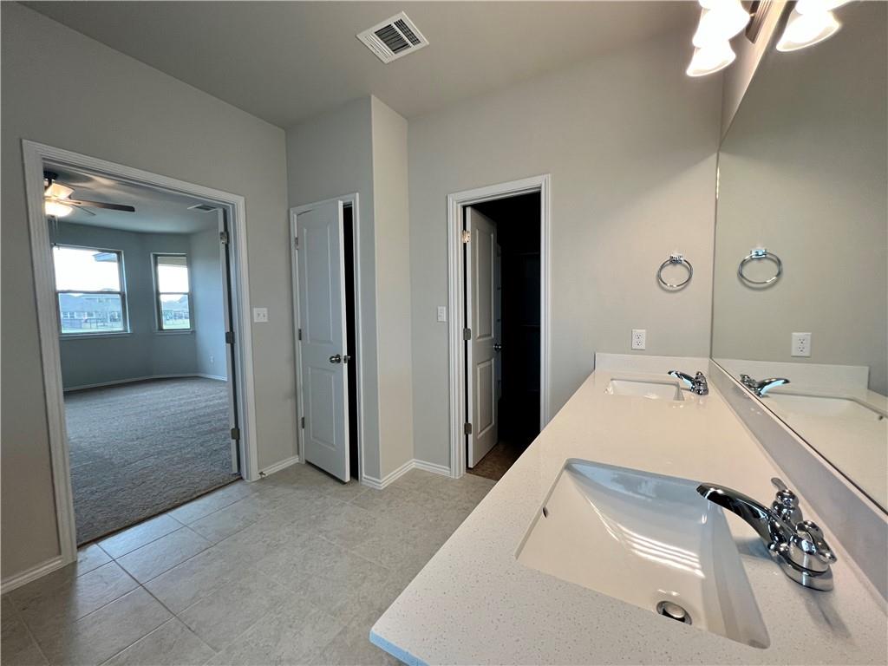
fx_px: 333
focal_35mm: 13
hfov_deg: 106.2
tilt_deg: -5.0
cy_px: 333
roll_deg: +0.7
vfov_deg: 89.9
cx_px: 444
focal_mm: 1.57
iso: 250
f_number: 1.8
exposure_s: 1/120
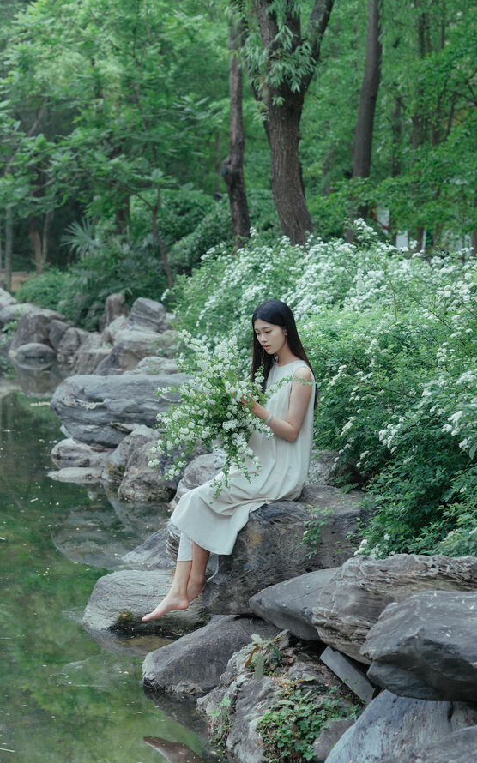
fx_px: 1873
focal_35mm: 90
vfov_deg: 23.0
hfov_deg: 14.5
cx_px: 138
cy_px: 380
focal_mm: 80
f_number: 4
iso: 500
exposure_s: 1/500
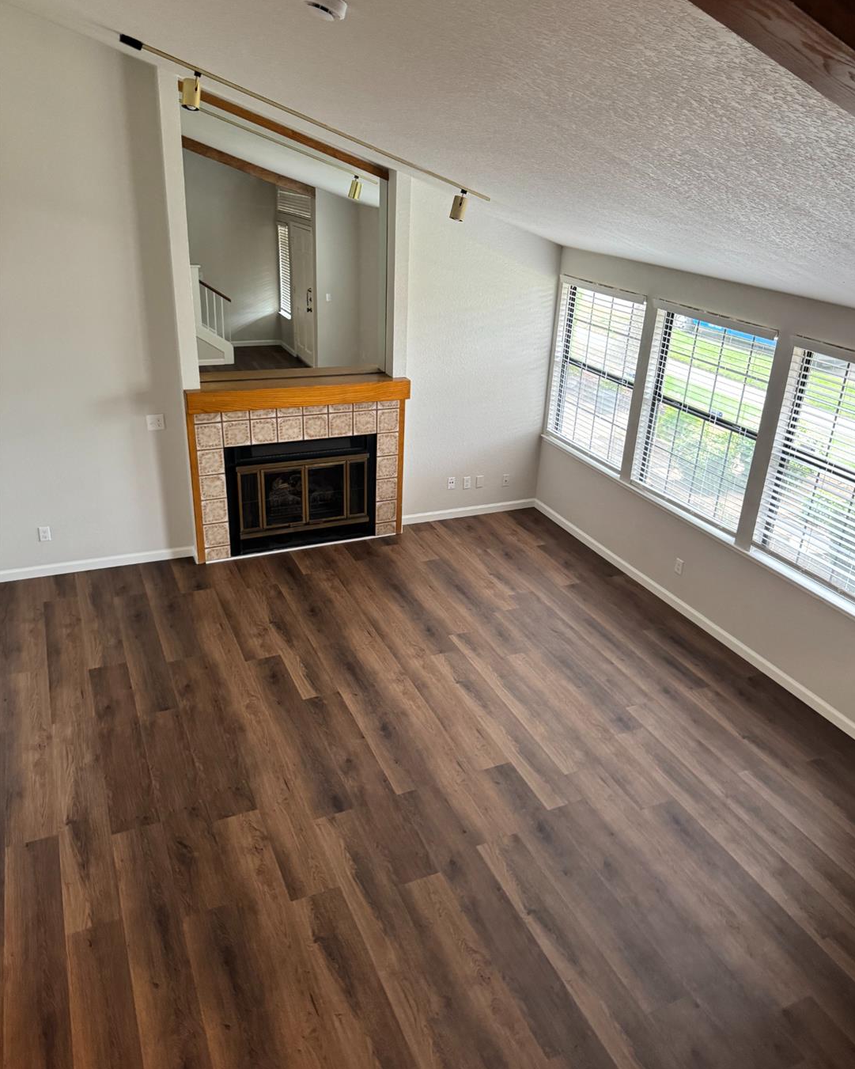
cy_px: 513
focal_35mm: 26
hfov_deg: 54.9
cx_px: 442
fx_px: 822
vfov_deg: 66.0
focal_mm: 6.76
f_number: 1.78
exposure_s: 1/60
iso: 400
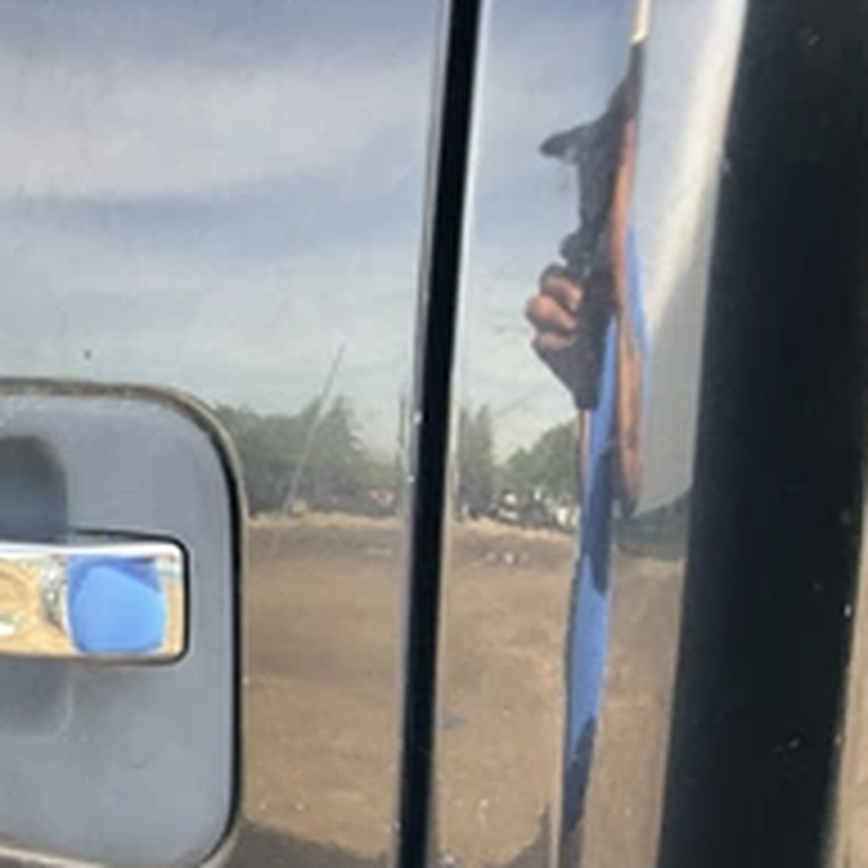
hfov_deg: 30.3
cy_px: 625
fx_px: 1504
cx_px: 31
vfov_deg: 31.8
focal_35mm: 53
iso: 32
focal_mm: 3
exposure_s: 1/122
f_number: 1.8
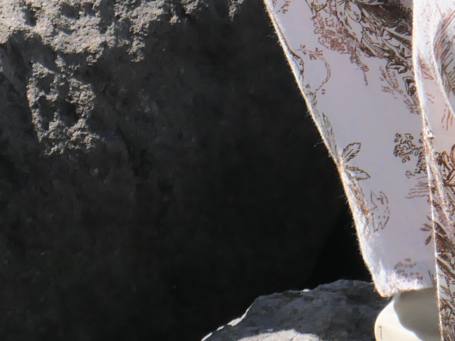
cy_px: -268
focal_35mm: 405
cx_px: 36
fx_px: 5323
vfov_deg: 3.6
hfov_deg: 4.9
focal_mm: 42
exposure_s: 1/500
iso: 200
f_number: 10
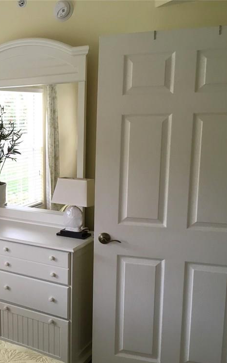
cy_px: 186
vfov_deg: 47.2
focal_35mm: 42
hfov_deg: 28.4
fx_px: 416
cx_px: -7
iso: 25
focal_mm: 4.15
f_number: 2.2
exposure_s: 1/30
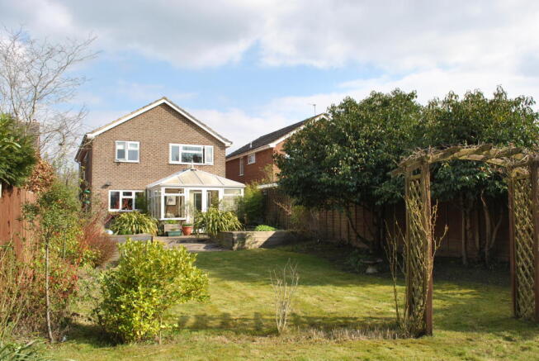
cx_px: 270
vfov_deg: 43.7
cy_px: 180
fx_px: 450
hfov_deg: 61.9
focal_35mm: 30
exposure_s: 1/160
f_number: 6.3
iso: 100
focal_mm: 20
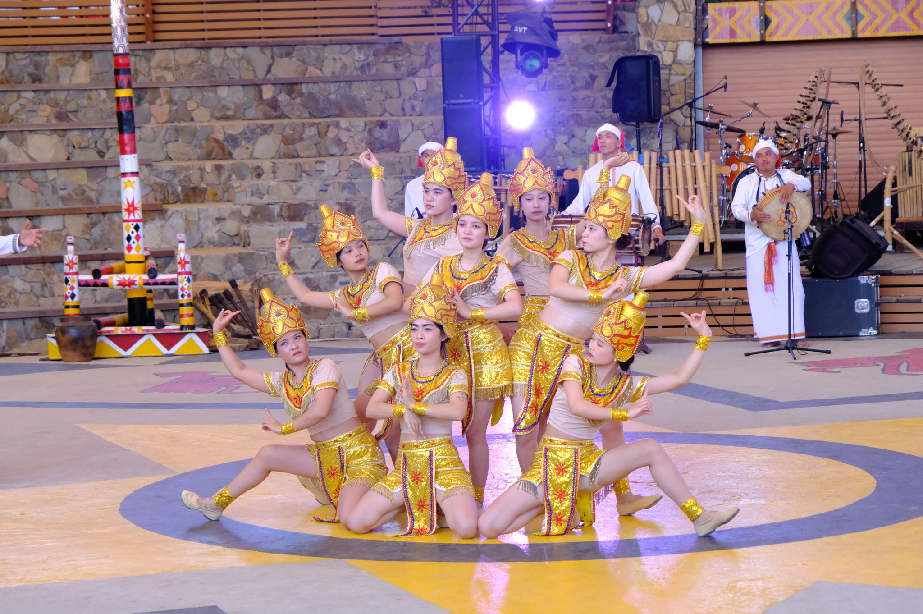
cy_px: 307
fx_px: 2511
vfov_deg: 13.9
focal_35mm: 98
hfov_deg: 20.8
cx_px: 462
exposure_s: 1/500
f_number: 5.6
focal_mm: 65.2
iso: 4000
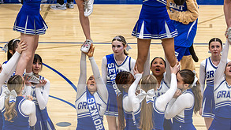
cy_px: -17
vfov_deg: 5.8
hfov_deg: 10.4
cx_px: 107
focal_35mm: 207
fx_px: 1268
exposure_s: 1/1000
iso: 4500
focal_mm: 70
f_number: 2.8
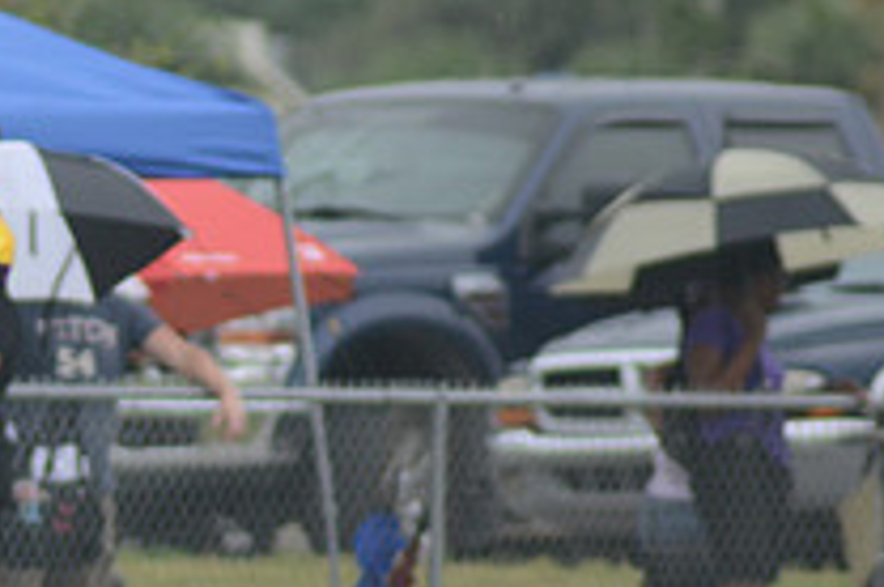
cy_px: 353
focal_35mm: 1213
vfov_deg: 1.1
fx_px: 29740
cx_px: -212
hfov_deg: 1.7
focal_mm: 290
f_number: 5.6
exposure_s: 1/800
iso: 400
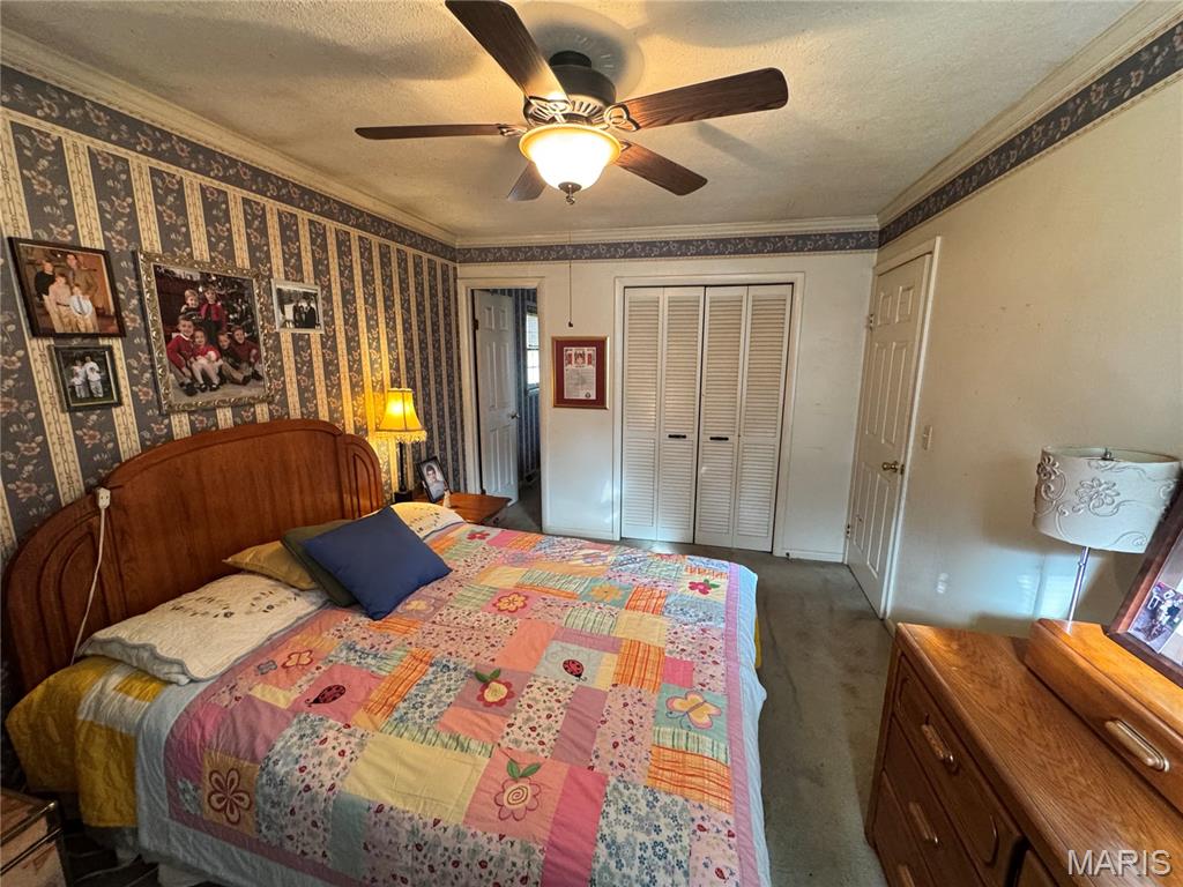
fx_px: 478
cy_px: 444
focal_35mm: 14
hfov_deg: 102.1
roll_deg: +0.4
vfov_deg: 85.7
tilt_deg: -11.2
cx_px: 592
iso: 500
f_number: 2.2
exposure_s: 1/60
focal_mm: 2.22
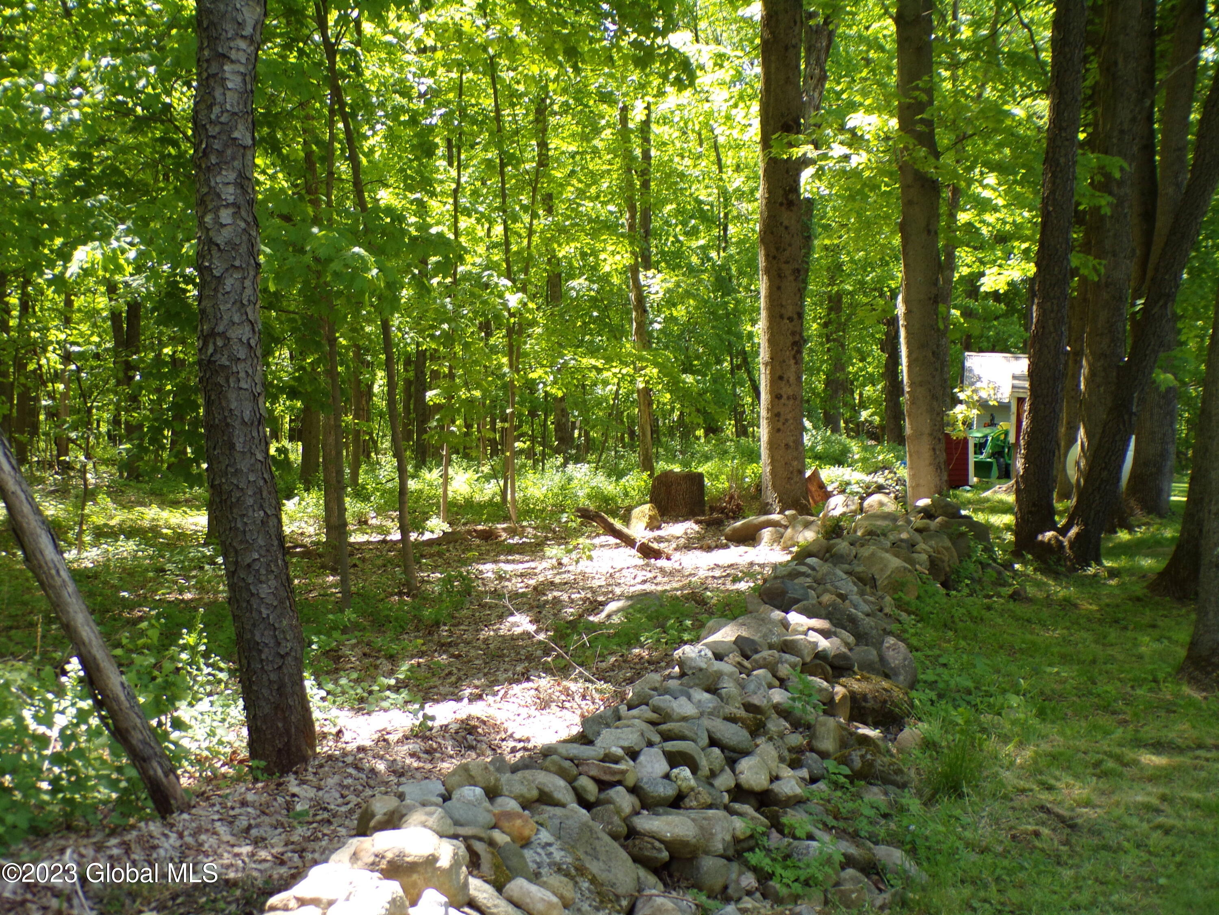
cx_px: 610
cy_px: 458
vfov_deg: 29.7
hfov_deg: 38.9
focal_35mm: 49
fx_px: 1726
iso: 80
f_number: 3.5
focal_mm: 8.7
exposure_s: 1/75
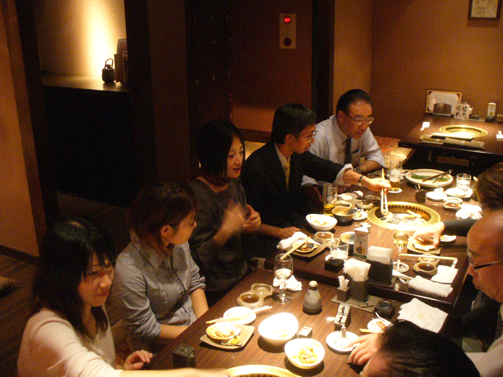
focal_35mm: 37
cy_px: 188
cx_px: 252
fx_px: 538
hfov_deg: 50.1
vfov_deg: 38.7
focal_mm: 6.1
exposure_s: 1/8
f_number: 2.8
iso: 400
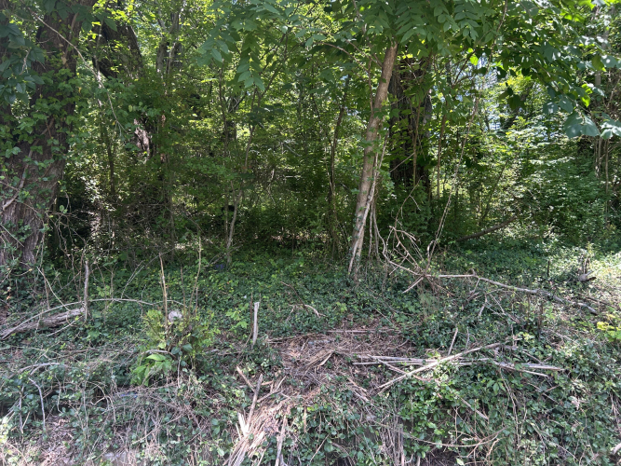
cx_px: 310
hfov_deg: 67.3
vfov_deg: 53.0
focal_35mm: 26
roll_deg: +2.5
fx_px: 466
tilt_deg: +2.4
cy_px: 233
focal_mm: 5.7
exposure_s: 1/145
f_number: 1.5
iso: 32
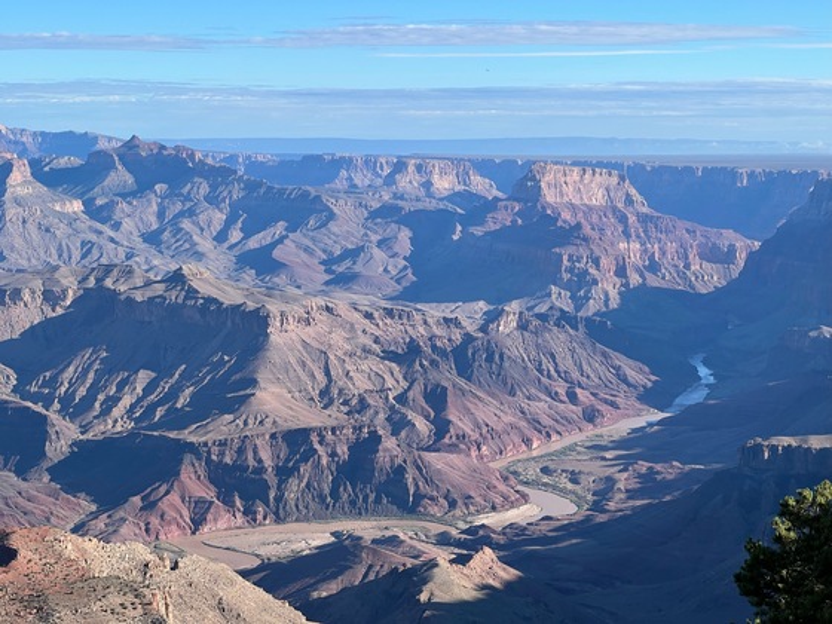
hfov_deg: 25.3
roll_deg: +0.4
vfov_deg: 19.1
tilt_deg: -4.7
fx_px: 1851
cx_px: 416
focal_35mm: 77
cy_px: 312
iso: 32
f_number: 2.8
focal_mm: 9
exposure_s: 1/686
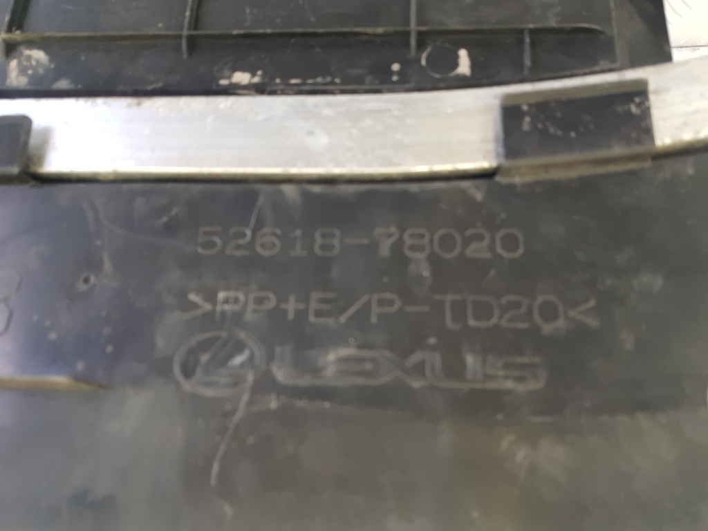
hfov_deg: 67.3
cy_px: 266
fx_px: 532
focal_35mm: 26
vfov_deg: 53.1
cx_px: 354
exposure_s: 1/100
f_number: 1.7
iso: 160
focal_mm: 4.2
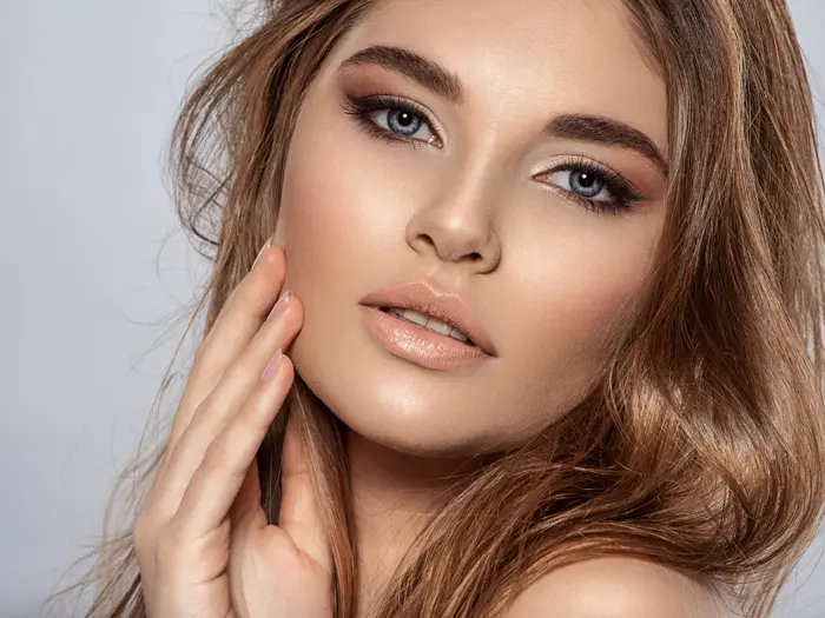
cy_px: 309
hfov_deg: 8.4
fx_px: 5625
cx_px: 412
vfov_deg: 6.3
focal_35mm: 236
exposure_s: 1/125
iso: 200
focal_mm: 300
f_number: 19
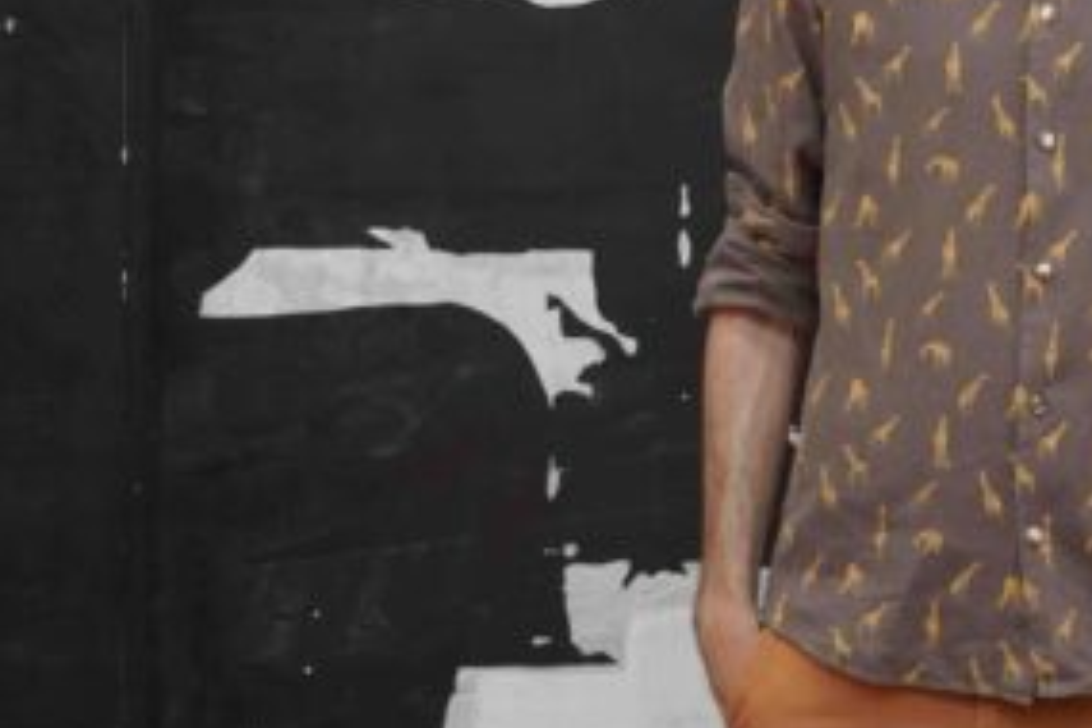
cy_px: -80
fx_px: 3889
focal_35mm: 128
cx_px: 1295
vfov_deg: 10.6
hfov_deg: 15.4
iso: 250
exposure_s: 1/160
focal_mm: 35
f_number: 4
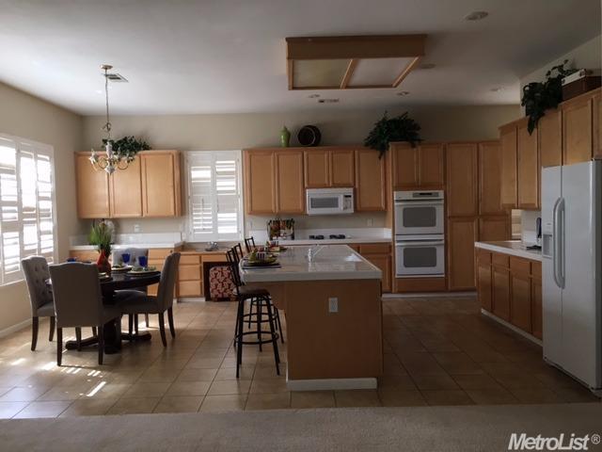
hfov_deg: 61.7
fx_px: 504
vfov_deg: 48.2
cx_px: 301
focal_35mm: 29
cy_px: 226
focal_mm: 4.15
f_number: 2.2
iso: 64
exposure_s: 1/30
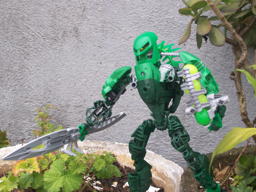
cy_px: 96
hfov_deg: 27.8
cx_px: 128
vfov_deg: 21.0
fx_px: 518
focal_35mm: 70
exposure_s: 1/183
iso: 80
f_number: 3.8
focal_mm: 11.6
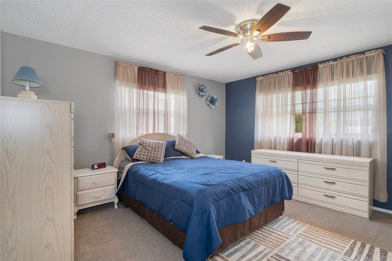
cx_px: 196
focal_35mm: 17
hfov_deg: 93.3
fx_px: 185
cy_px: 130
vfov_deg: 70.4
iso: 320
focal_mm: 17
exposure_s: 1.3
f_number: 9
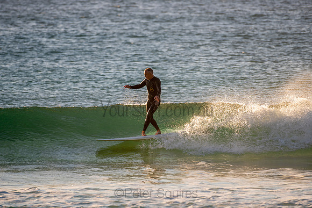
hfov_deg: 3.9
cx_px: 156
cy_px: 104
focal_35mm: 526
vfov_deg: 2.6
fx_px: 4562
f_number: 6.3
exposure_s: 1/400
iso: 64
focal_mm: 500
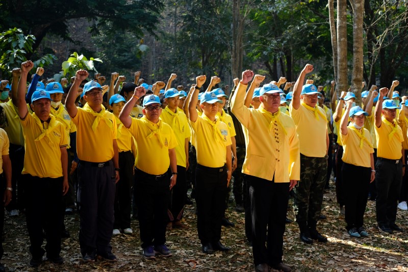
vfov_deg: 25.5
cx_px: 204
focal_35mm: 53
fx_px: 601
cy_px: 136
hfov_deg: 37.5
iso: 800
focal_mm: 35
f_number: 2.8
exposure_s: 1/2000
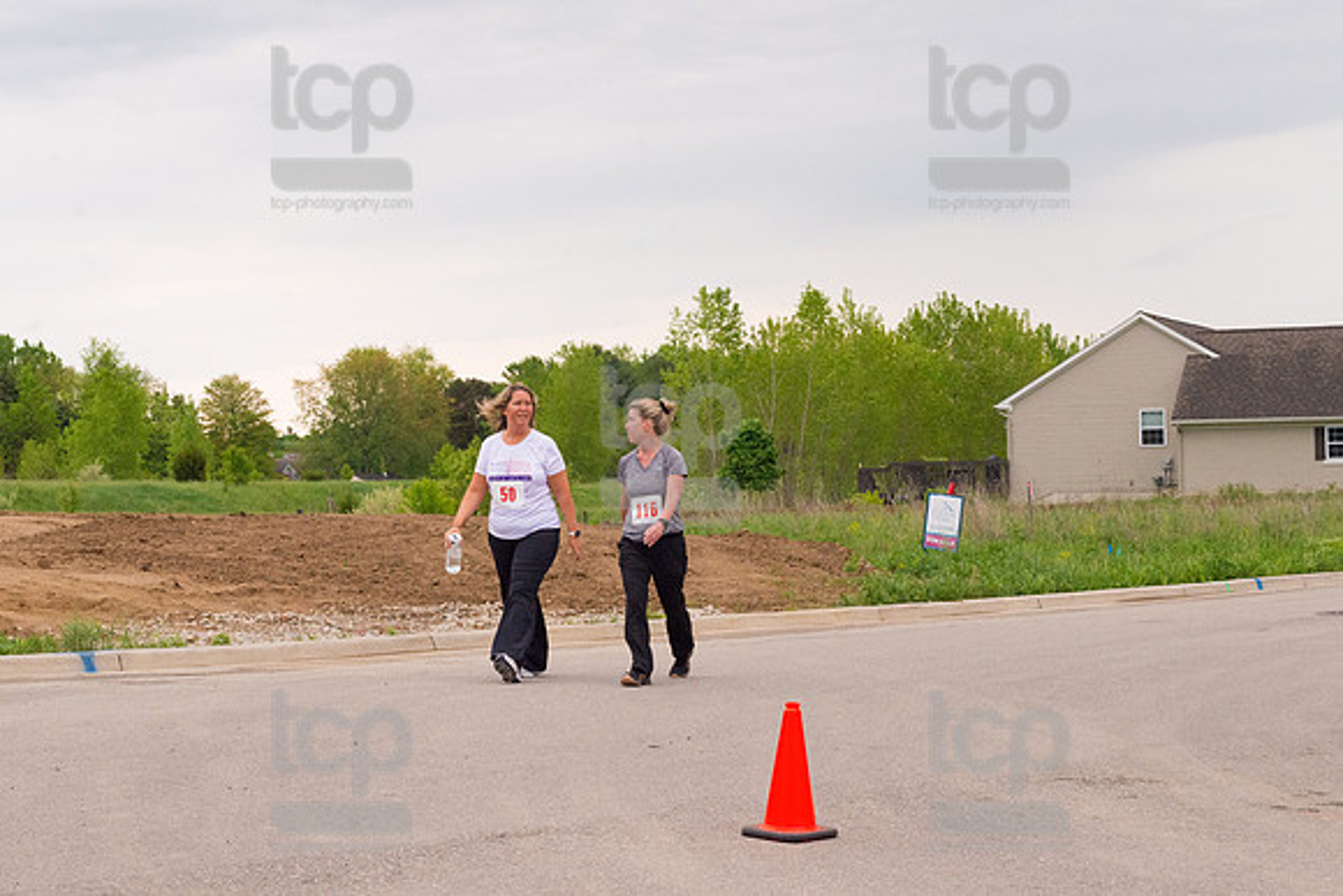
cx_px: 672
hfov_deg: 28.8
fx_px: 2612
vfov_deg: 19.5
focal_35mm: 70
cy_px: 448
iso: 4000
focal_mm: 70
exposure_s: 1/1250
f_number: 10
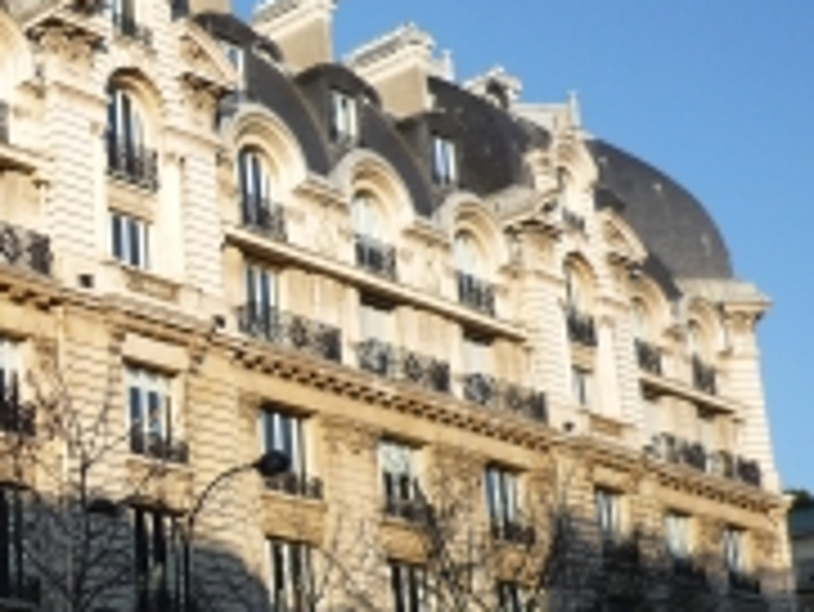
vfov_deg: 20.2
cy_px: 356
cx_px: 0
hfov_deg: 25.4
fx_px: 1718
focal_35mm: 73
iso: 100
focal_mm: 5.5
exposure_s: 1/800
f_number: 2.8
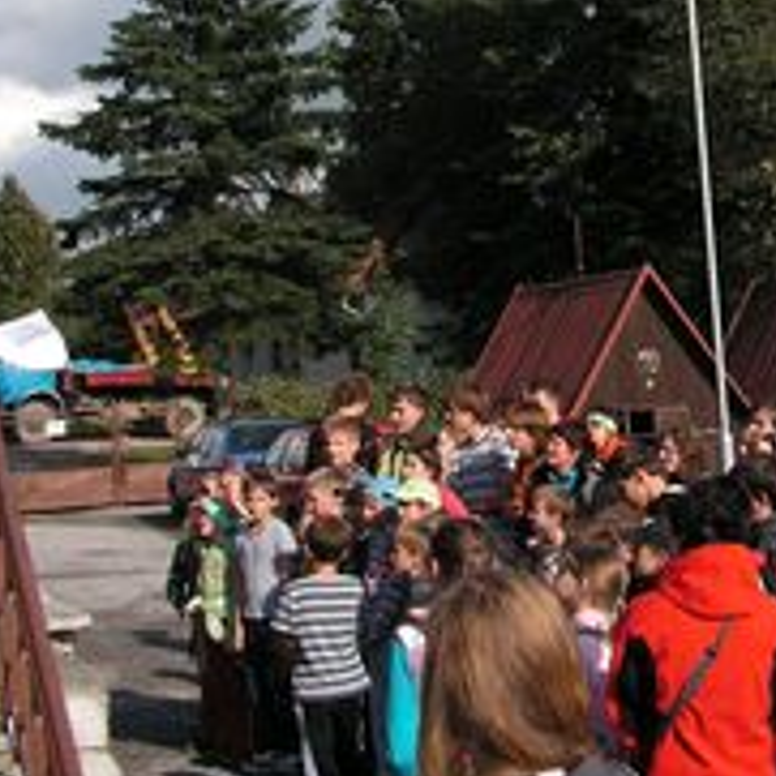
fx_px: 2004
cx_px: 720
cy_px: 103
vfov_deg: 21.5
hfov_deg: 21.4
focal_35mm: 79
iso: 50
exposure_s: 1/320
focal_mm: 6
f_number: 4.8
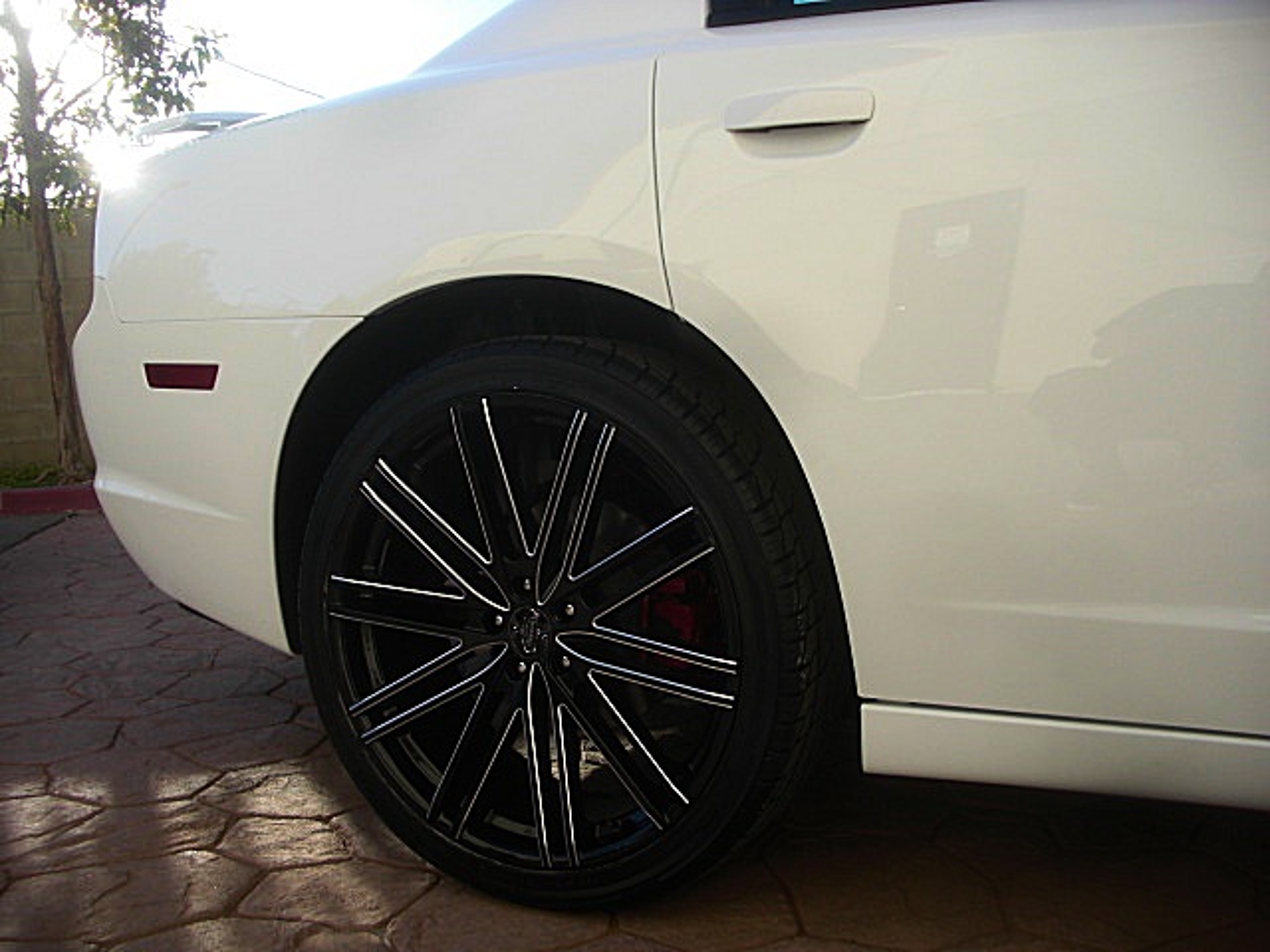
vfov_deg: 39.7
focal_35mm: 36
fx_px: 1321
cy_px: 476
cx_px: 635
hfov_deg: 51.4
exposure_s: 1/500
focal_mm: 6.3
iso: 50
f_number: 2.8
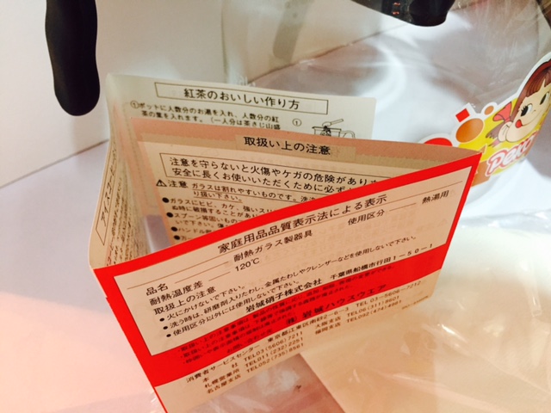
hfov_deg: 61.7
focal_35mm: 29
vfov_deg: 48.2
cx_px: 276
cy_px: 206
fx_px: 462
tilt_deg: -45.1
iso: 200
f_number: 2.2
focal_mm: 4.15
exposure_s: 1/33
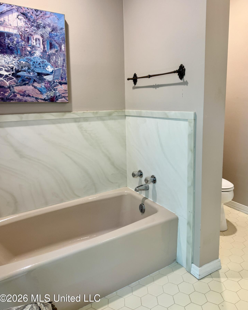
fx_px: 239
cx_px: 127
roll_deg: +1.5
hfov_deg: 54.9
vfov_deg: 65.9
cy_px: 142
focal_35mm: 26
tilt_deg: -9.5
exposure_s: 1/60
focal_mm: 6.76
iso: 125
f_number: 1.78
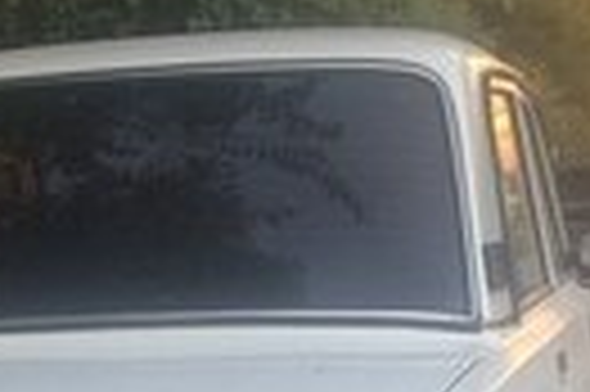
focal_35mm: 114
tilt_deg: -15.9
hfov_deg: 17.9
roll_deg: +1.9
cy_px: 807
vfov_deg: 10.8
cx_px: 158
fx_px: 1866
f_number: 2.2
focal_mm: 4.15
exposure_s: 1/100
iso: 40
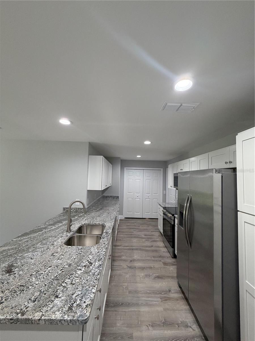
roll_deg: -2.5
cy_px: 170
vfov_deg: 102.1
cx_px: 128
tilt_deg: +3.7
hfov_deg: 85.7
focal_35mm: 14
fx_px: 138
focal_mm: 2.22
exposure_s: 1/60
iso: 200
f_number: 2.2
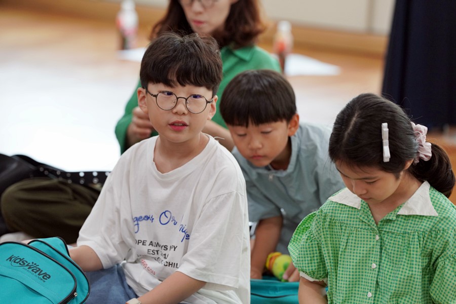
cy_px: 152
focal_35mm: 175
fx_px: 2216
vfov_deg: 7.8
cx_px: 228
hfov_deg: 11.7
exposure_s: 1/200
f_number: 4
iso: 2000
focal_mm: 175
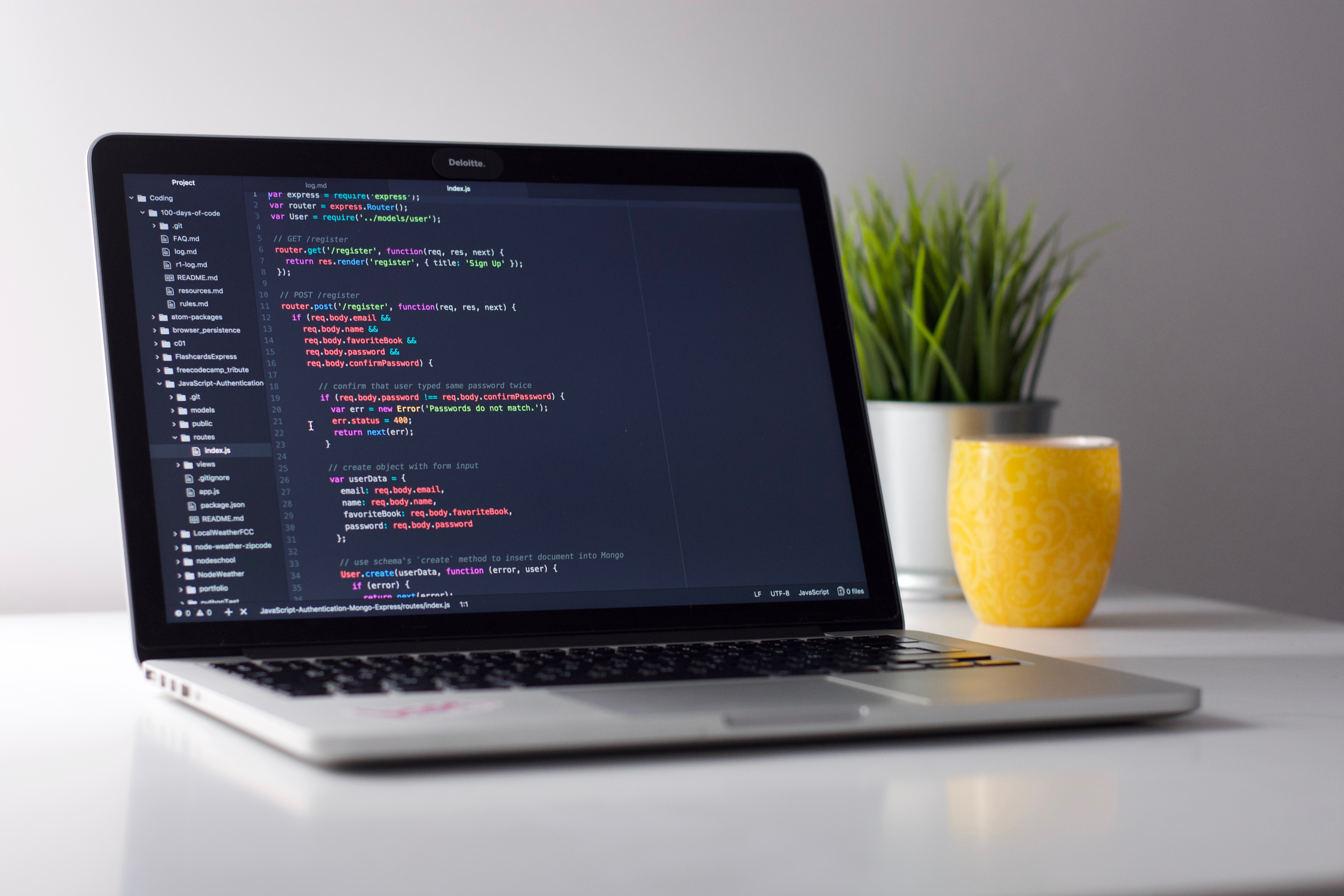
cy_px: 448
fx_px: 2800
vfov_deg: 18.2
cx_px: 672
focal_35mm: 75
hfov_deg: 27.0
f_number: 2.8
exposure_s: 1/100
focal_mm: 50
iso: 800
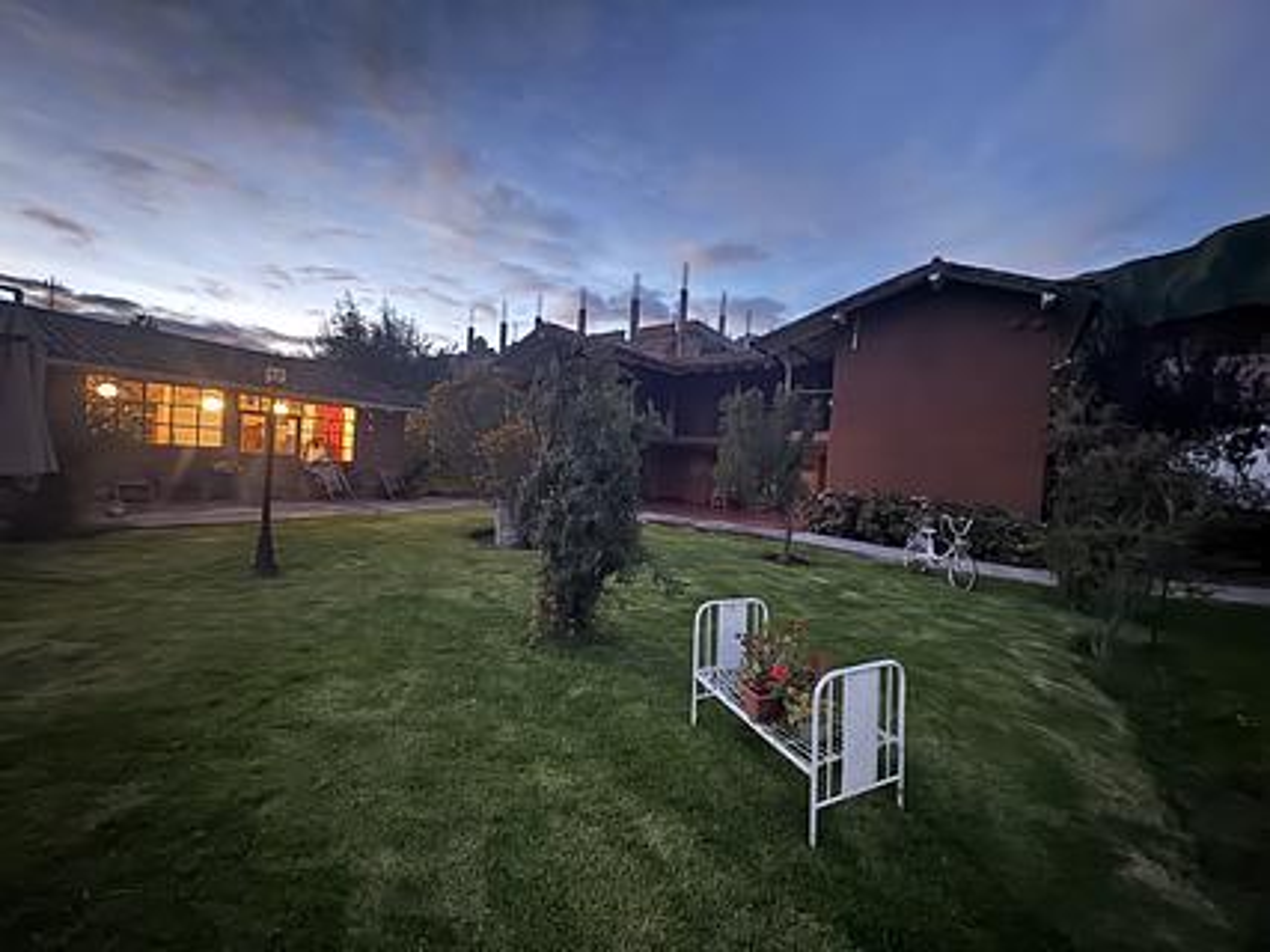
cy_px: 476
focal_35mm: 14
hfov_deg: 102.1
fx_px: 513
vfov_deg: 85.6
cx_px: 635
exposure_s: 1/7
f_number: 2.2
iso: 2500
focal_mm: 2.22
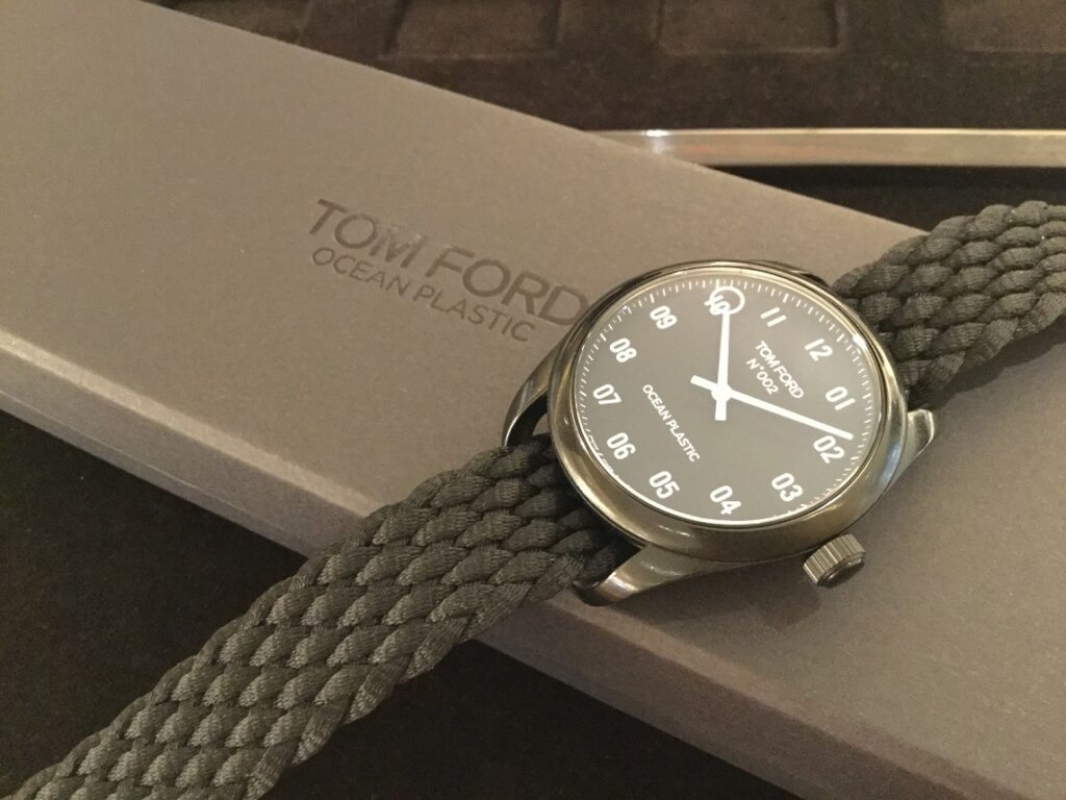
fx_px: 955
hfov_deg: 58.4
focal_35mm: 31
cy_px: 400
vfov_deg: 45.4
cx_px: 533
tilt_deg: -57.7
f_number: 2.4
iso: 640
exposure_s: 1/17
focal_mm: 3.3
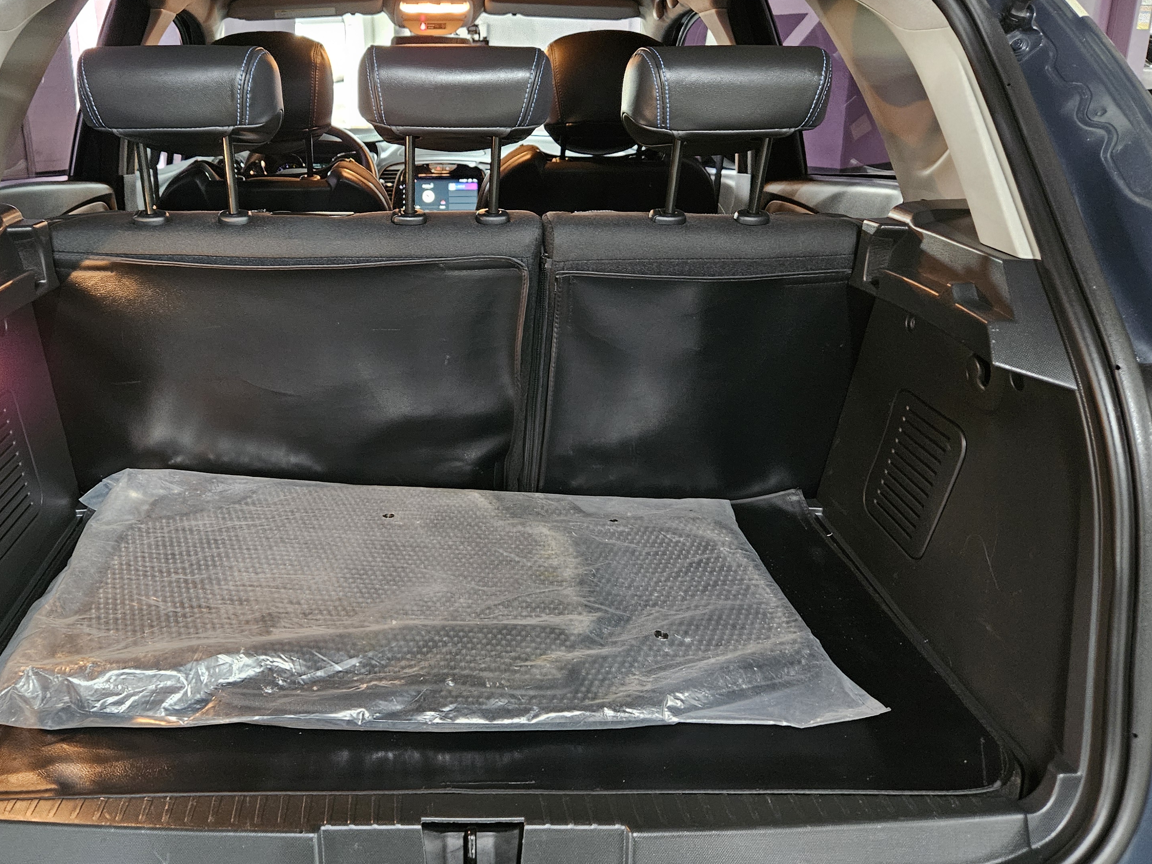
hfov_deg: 56.0
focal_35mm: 32
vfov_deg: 44.1
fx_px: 1065
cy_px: 391
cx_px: 420
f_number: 1.8
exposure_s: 1/24
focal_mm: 5.4
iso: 800
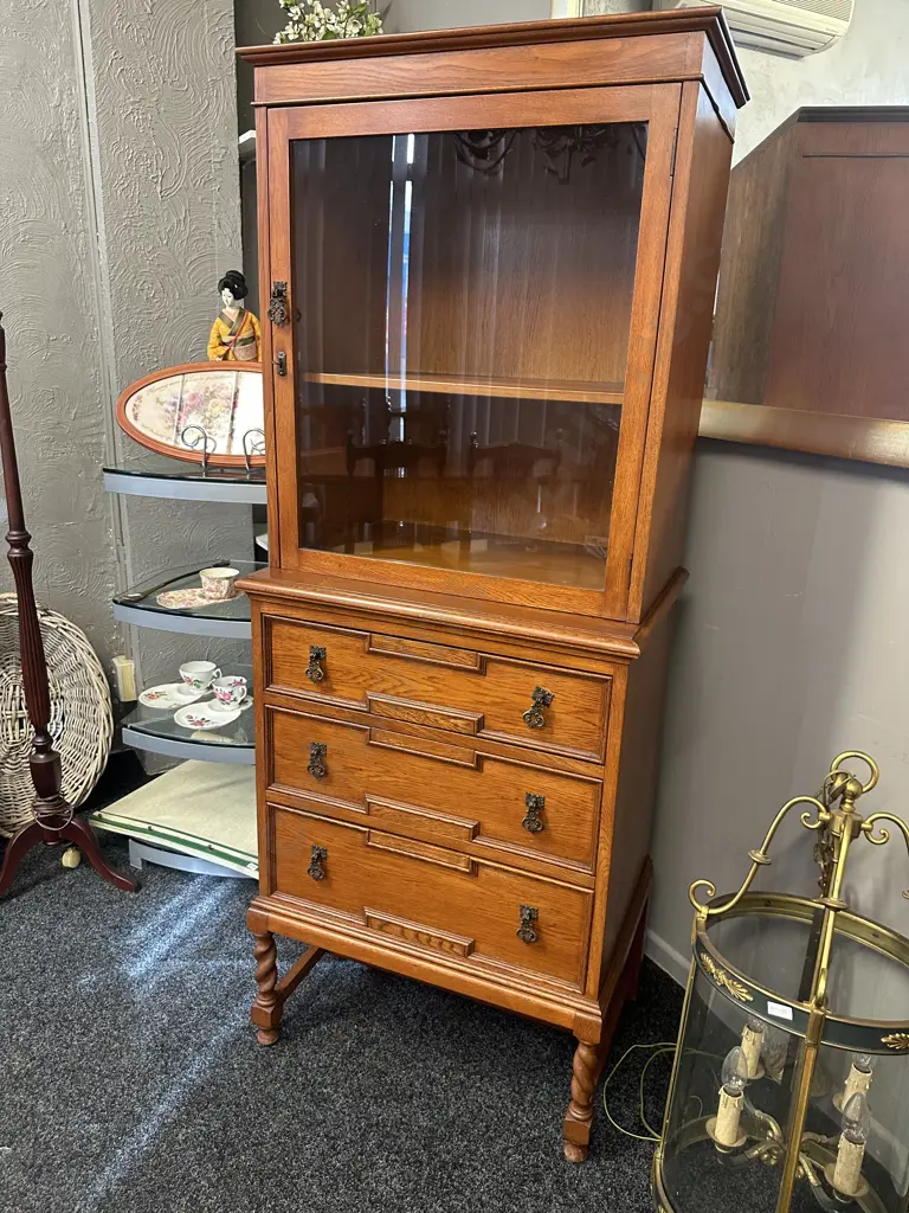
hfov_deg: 56.8
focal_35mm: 24
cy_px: 606
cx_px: 454
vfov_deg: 71.6
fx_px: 840
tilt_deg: -16.5
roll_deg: -2.1
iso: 320
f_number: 1.78
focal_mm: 6.86
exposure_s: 1/50
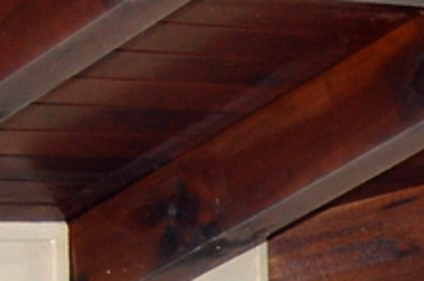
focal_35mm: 259
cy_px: 722
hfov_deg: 7.4
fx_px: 3046
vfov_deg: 5.1
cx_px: 1034
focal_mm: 28
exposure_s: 1/60
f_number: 4.2
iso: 400
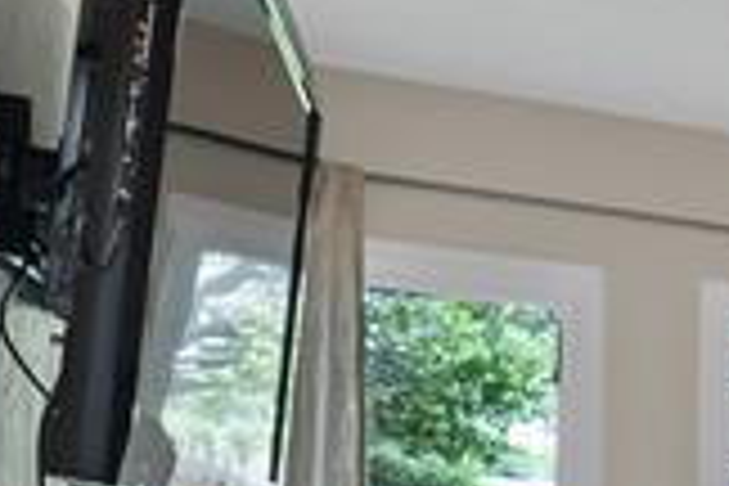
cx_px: 1732
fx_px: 1539
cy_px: 652
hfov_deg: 15.3
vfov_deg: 16.8
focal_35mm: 76
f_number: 9
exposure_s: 1/3
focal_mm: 12
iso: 640
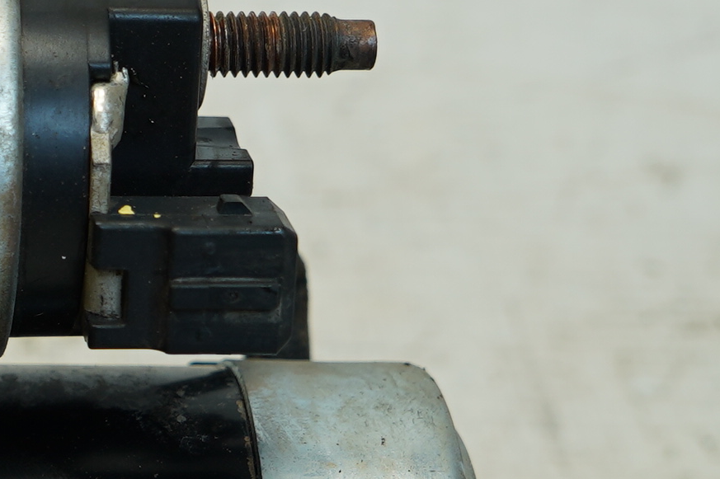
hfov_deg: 12.8
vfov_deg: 8.8
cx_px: -240
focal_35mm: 155
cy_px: 428
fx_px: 3098
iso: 160
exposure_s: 1/60
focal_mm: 30
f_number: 4
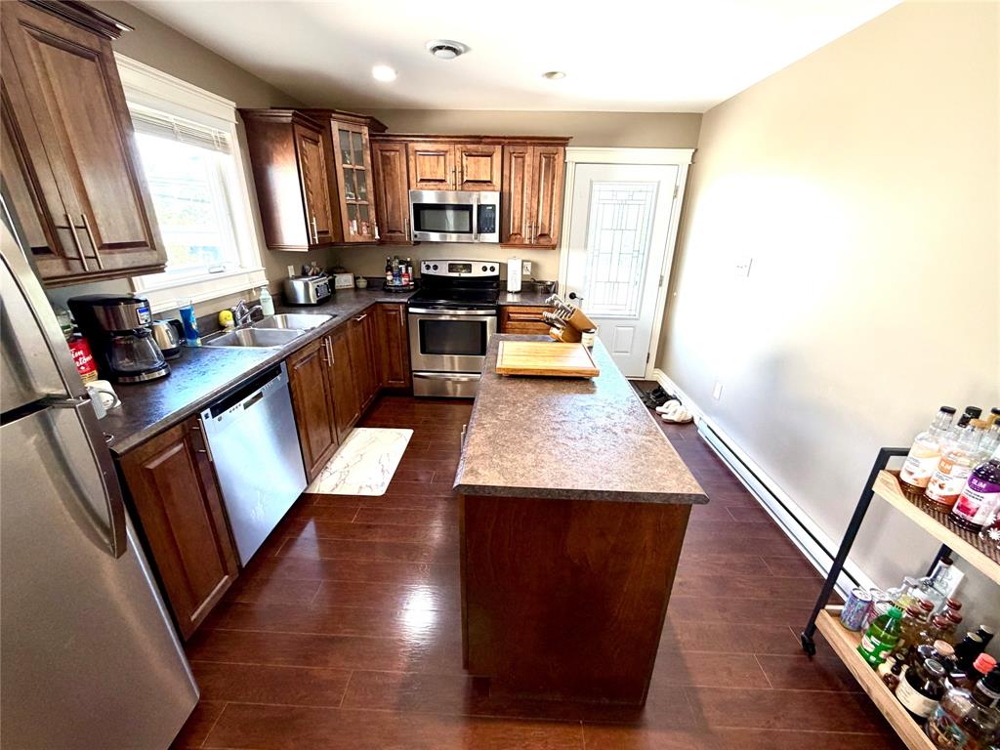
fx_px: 404
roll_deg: -0.7
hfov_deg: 102.1
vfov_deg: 85.7
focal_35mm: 14
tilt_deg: -21.1
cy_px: 375
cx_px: 500
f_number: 2.2
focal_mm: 2.22
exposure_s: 1/60
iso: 200
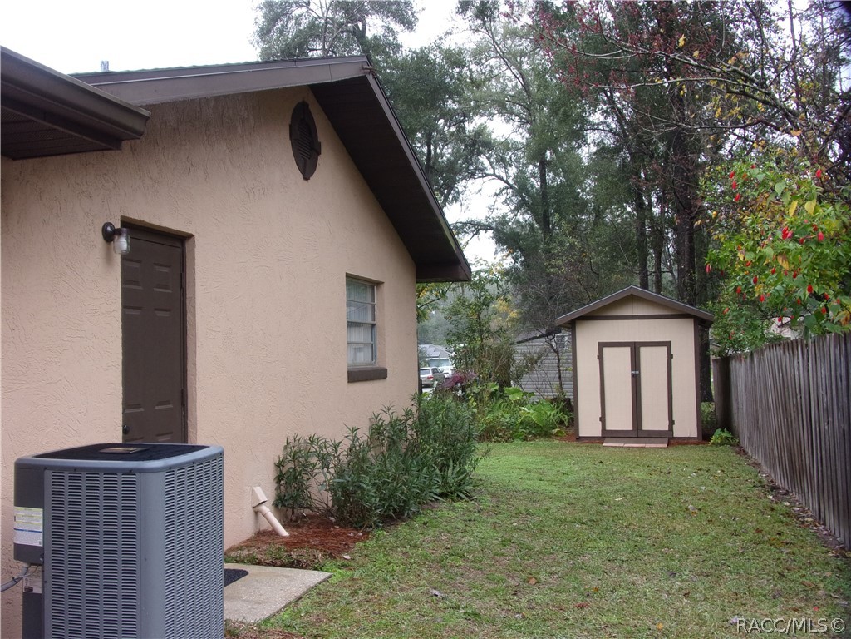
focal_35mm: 33
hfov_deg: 55.4
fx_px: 811
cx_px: 426
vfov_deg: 42.9
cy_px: 320
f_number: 3.7
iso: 80
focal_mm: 5.9
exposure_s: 1/60
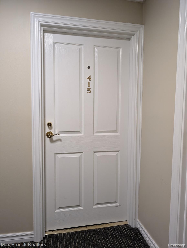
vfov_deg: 71.5
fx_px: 172
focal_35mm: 24
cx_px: 94
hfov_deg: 56.9
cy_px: 124
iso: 684
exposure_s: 1/60
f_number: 1.68
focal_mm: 6.9
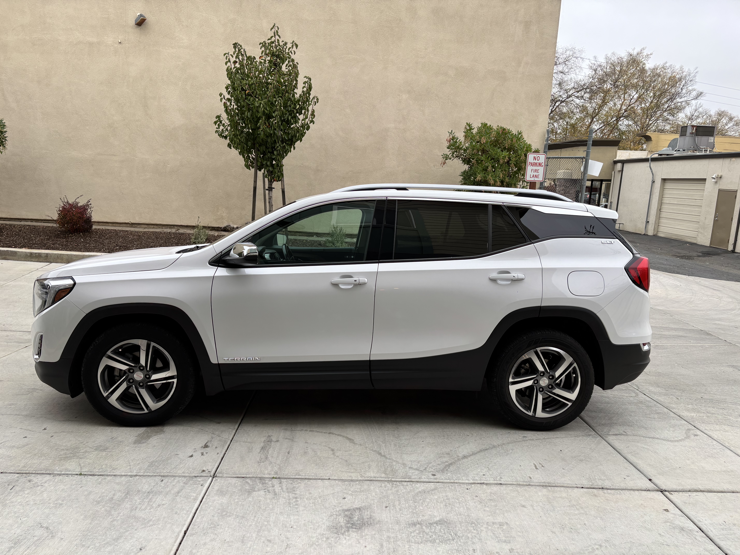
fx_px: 556
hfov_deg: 67.3
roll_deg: -3.0
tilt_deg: -10.8
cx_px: 370
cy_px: 278
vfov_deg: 53.1
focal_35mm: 26
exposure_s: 1/248
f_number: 1.6
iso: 40
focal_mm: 5.96
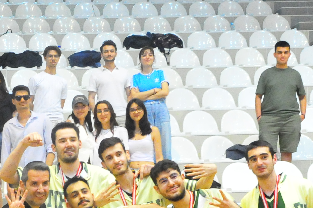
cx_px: 14
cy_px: 236
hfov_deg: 14.5
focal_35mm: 140
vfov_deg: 9.7
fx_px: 1216
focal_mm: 28
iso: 3200
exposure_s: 1/20
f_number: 5
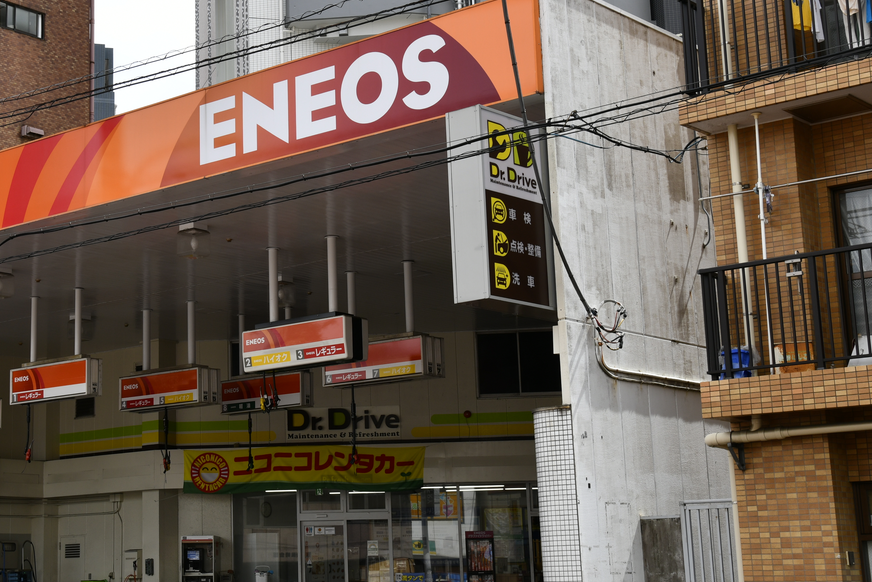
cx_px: 233
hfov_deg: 30.5
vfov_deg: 20.9
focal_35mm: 65
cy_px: 230
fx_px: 1574
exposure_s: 1/160
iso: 110
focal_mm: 35
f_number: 8
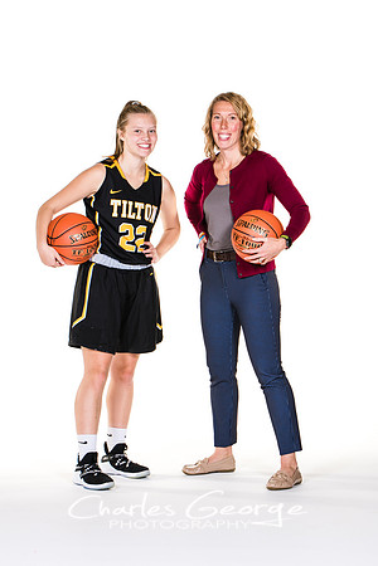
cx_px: 189
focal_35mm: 129
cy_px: 283
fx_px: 2032
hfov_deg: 10.6
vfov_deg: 15.9
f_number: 6.3
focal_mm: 86
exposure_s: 1/160
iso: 200
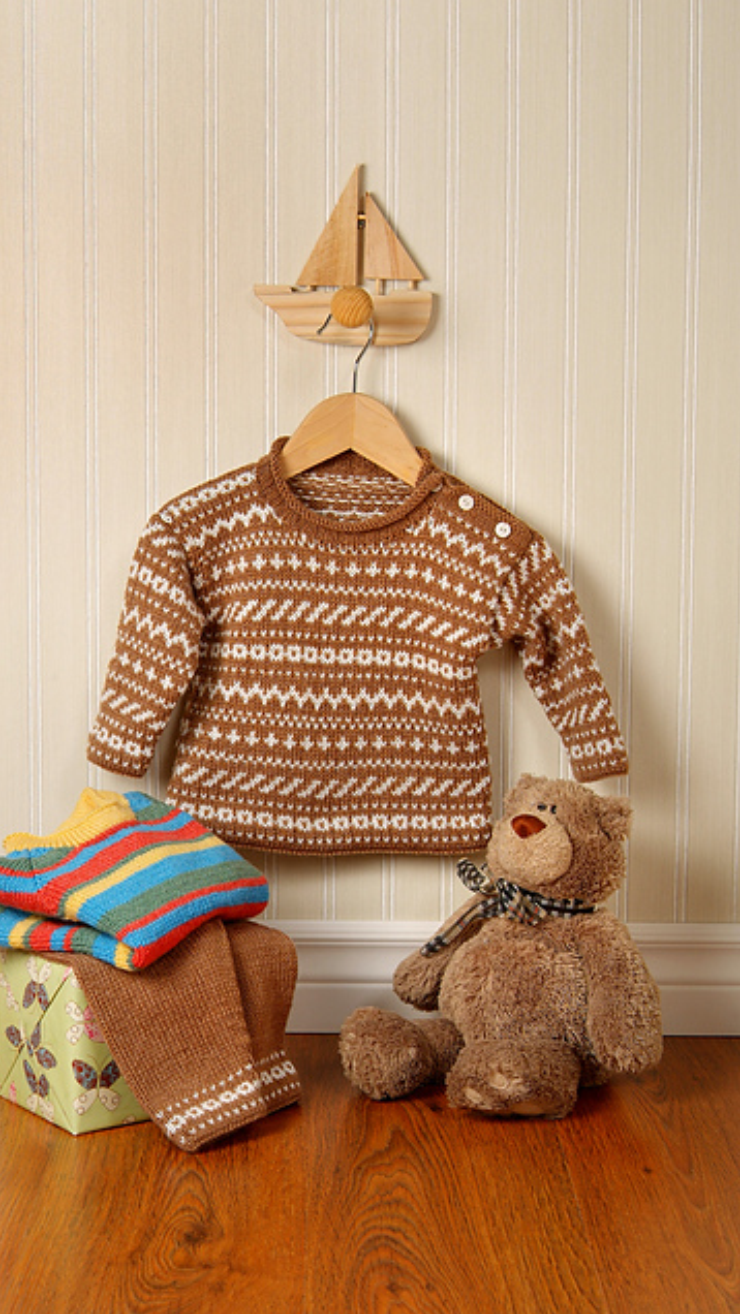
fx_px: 2650
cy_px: 659
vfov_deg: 27.9
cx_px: 327
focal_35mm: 76
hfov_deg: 15.9
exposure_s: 1/60
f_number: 6.7
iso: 100
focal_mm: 48
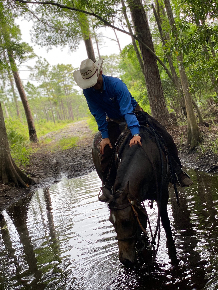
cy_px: 145
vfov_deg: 36.8
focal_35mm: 52
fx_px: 437
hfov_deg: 28.0
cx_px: 109
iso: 25
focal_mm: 6
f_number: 2
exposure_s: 1/122
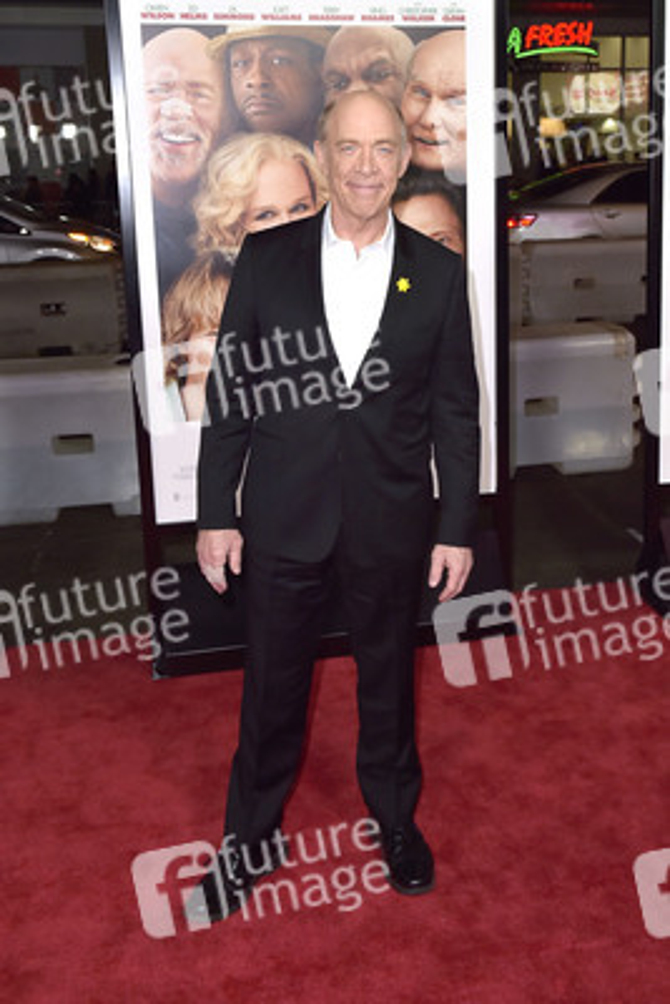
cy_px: 502
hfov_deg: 41.1
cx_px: 335
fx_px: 892
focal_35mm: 32
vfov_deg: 58.7
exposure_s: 1/320
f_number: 6.3
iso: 500
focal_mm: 32
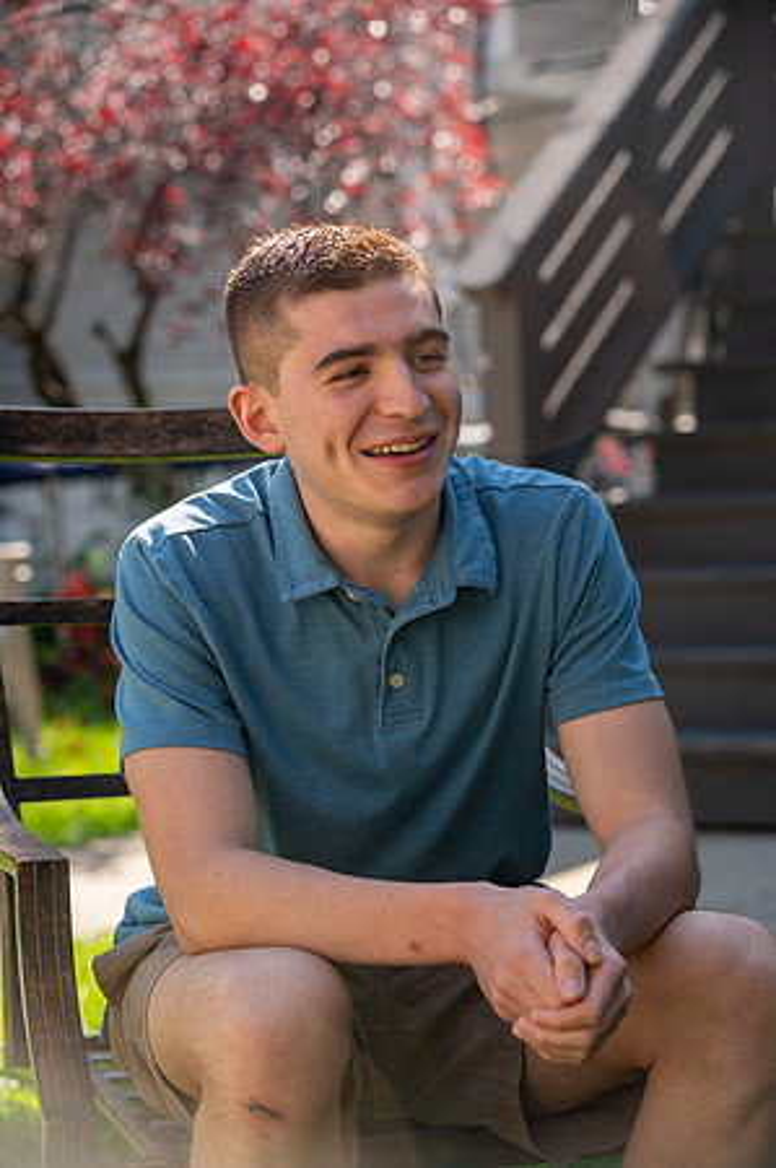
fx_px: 2917
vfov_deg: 22.6
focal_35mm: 90
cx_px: 388
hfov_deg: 15.2
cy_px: 584
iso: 250
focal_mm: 90
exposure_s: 1/400
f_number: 4
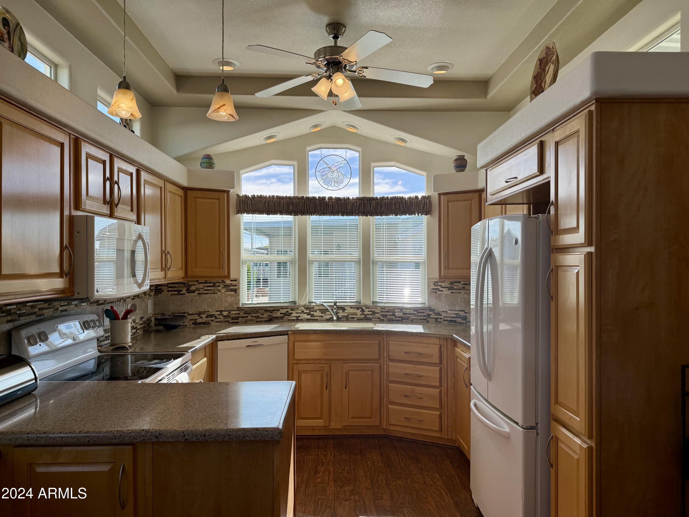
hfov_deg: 71.6
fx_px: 478
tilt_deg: +0.5
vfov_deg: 56.8
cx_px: 344
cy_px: 258
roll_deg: +0.1
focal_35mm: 24
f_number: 1.78
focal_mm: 6.76
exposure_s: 1/1046
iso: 100
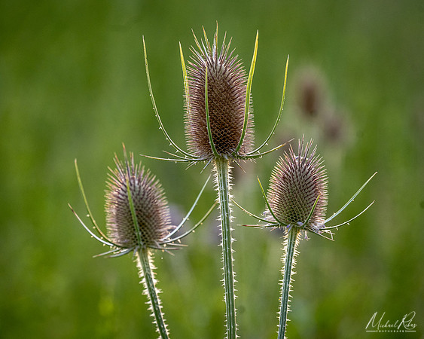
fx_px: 3920
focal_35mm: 313
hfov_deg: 6.2
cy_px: 170
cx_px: 202
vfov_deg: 4.9
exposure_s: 1/320
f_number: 8
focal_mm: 185
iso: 560
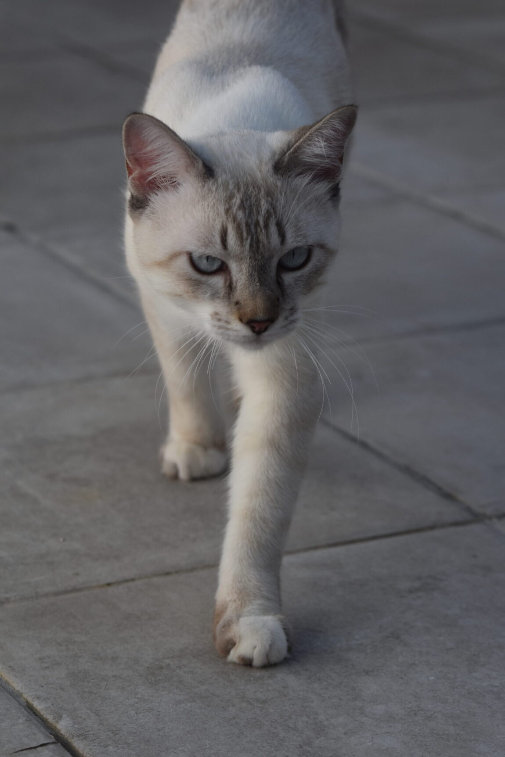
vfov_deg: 16.1
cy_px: 378
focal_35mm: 128
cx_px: 252
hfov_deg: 10.8
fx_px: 2683
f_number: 5
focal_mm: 85
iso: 400
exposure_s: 1/1250
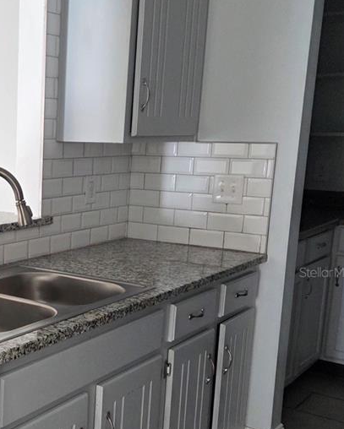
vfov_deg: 35.1
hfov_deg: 26.7
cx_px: -21
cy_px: 272
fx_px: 674
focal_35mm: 53
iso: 400
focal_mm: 5.4
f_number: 1.8
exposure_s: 1/120
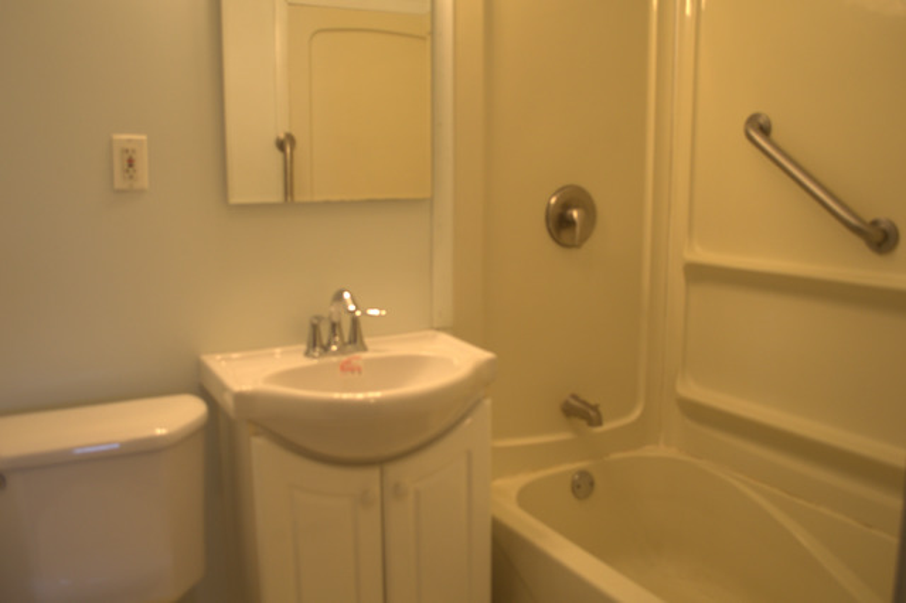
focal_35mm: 30
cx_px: 453
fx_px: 755
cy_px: 302
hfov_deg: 62.0
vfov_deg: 43.6
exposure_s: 1/60
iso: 400
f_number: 3.8
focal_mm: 20
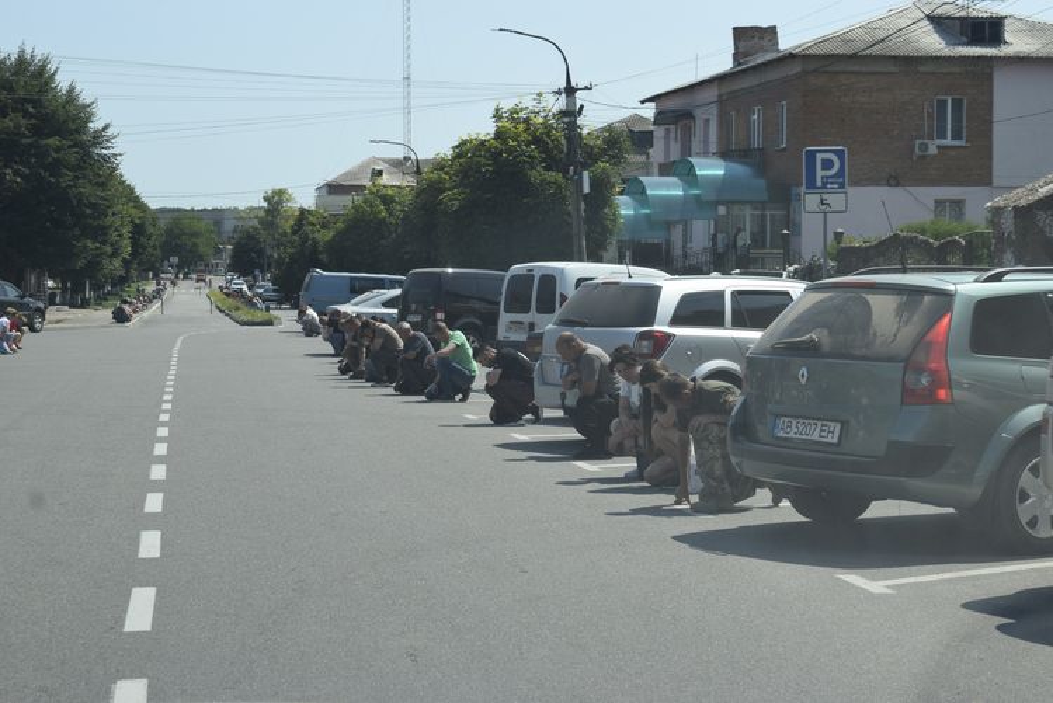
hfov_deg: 31.9
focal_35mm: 63
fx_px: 1844
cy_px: 352
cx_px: 526
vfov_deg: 21.6
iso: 200
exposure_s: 1/400
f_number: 10
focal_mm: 42
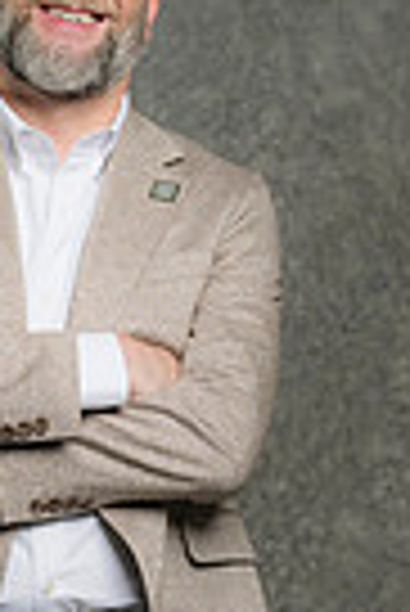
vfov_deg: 11.2
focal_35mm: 182
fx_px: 3101
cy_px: 648
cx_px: 18
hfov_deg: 7.5
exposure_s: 1/160
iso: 125
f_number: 4
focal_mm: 55
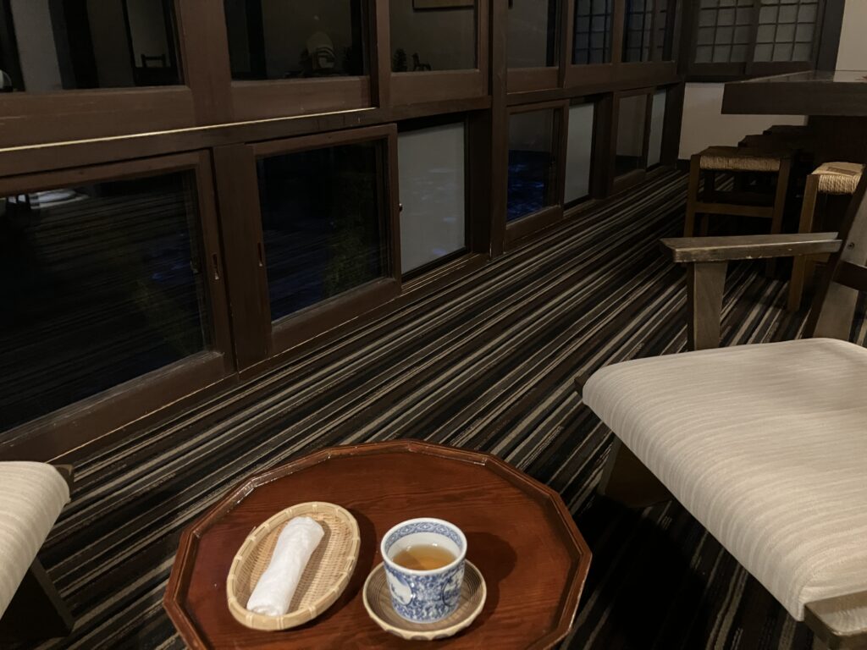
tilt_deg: -18.9
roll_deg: +1.2
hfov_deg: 63.4
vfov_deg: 49.7
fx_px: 701
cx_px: 434
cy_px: 325
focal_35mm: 28
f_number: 1.8
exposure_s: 1/15
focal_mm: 3.99
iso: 640
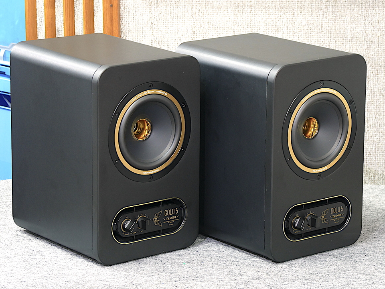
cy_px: 144
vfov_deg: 10.4
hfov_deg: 13.8
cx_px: 192
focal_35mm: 143
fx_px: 1590
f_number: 5.4
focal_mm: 25.6
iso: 100
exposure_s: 1.6
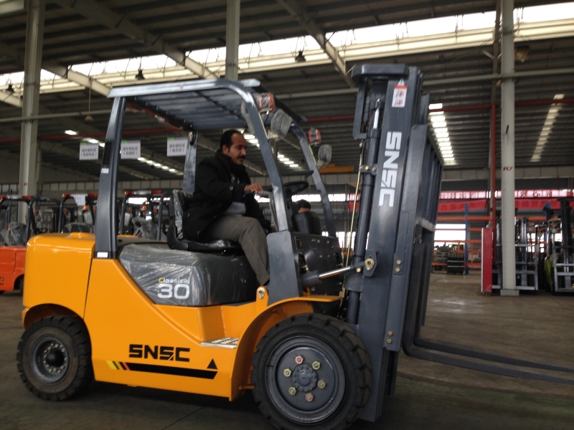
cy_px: 215
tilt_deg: +2.8
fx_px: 547
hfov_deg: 55.4
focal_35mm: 33
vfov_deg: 42.9
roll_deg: -3.4
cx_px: 287
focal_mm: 4.12
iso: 50
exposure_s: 1/40
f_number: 2.4
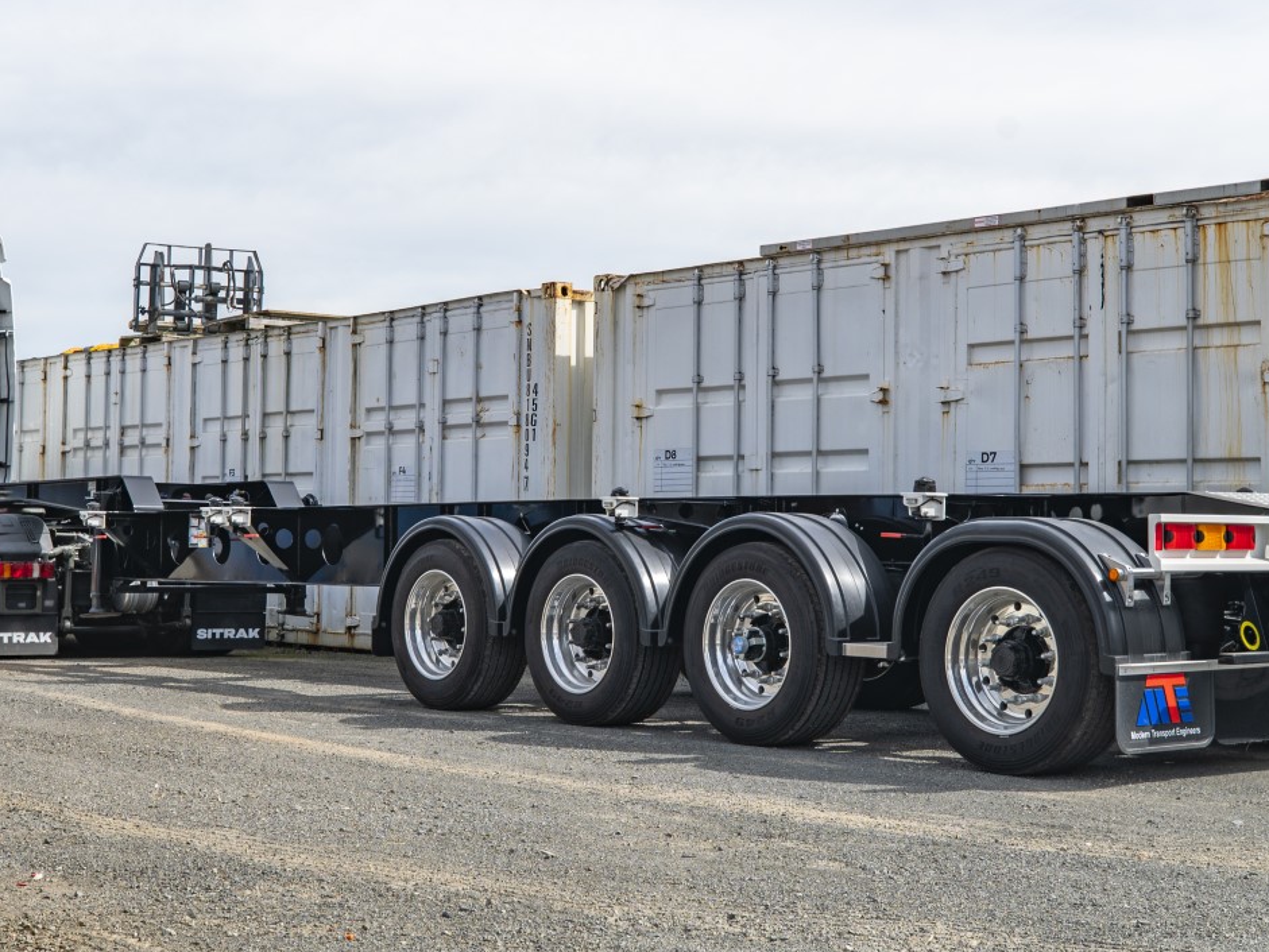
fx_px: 2127
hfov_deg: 33.2
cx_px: 630
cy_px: 456
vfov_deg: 25.2
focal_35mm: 58
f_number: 7.1
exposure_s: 1/400
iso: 100
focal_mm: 35
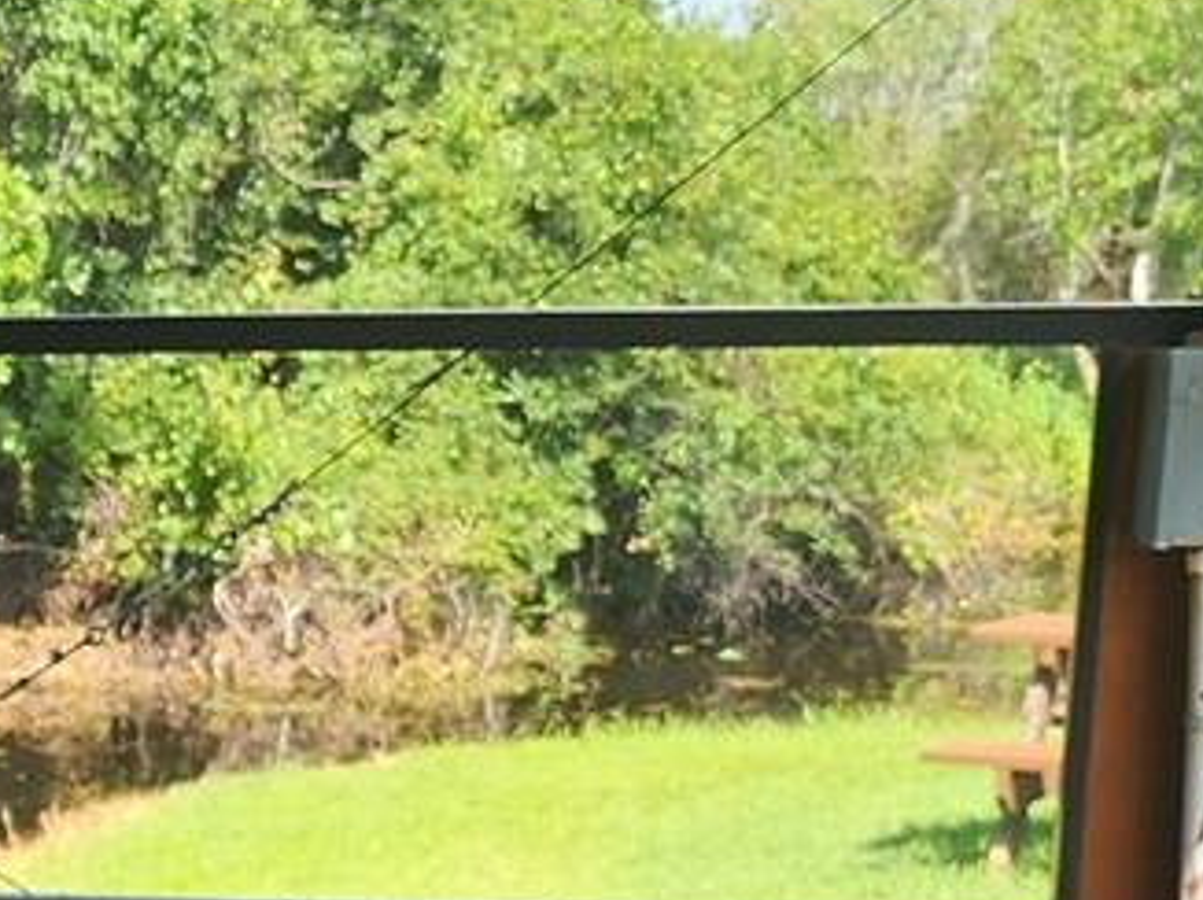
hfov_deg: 15.3
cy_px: 977
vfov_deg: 12.9
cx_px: -875
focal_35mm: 113
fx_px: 3924
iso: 20
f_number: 1.8
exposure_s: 1/180
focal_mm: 6.4
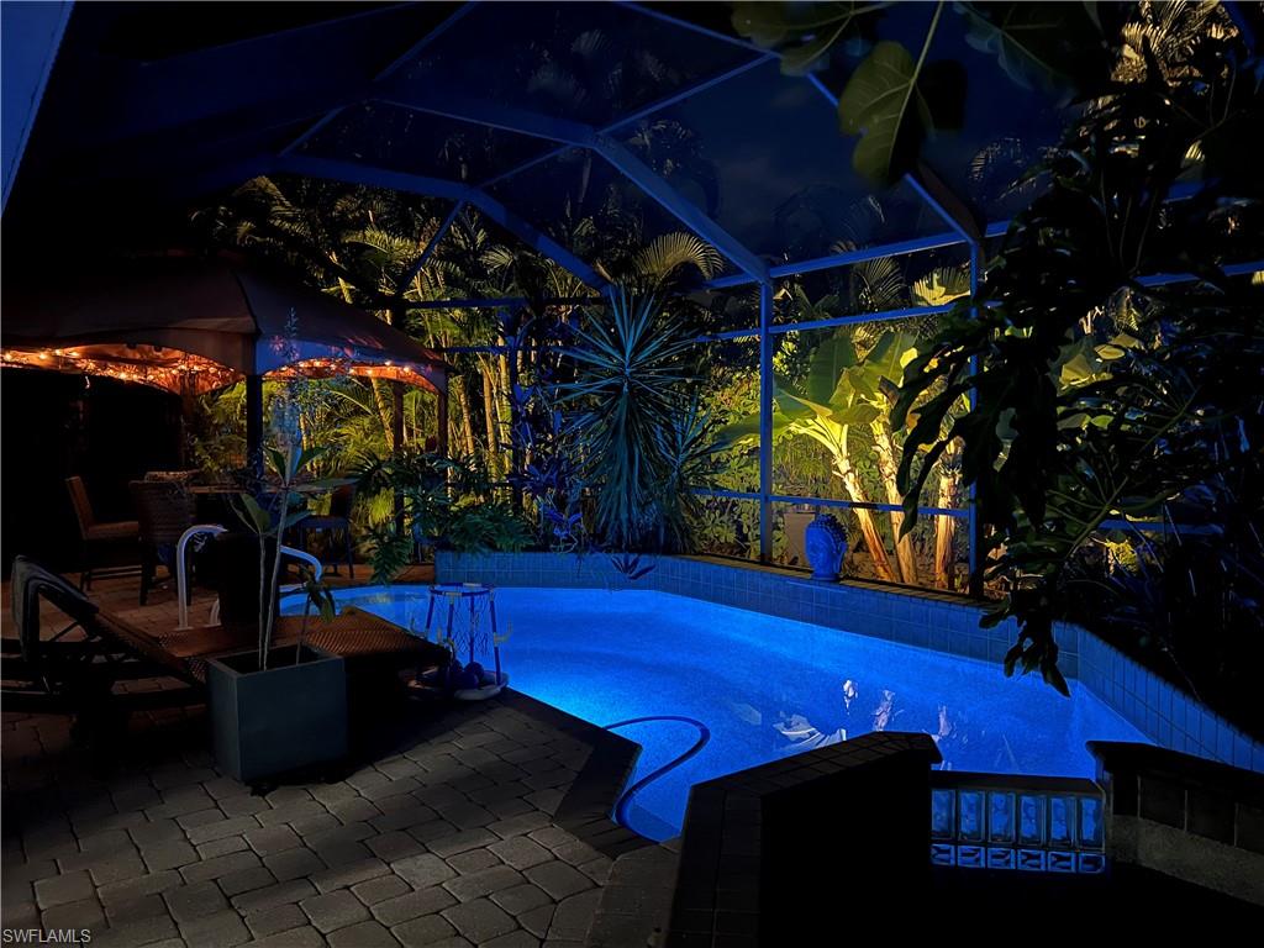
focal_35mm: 26
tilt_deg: -2.7
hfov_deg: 67.3
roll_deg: +0.5
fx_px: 949
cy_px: 474
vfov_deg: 53.1
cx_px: 632
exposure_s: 1/9
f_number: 1.5
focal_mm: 5.7
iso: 1000
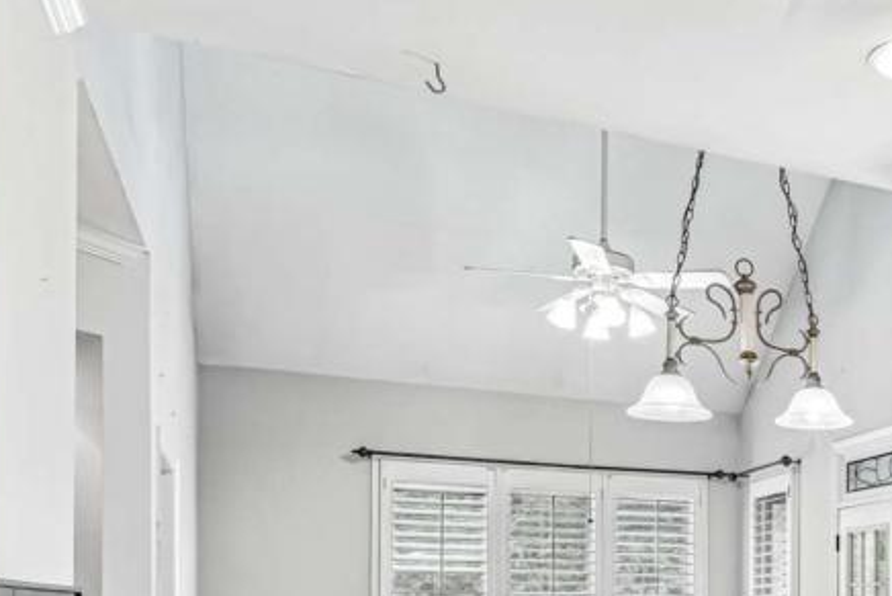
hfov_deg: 40.3
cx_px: 841
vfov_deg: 28.5
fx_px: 1091
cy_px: 606
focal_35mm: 44
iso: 800
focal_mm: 16
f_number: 8
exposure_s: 1/15
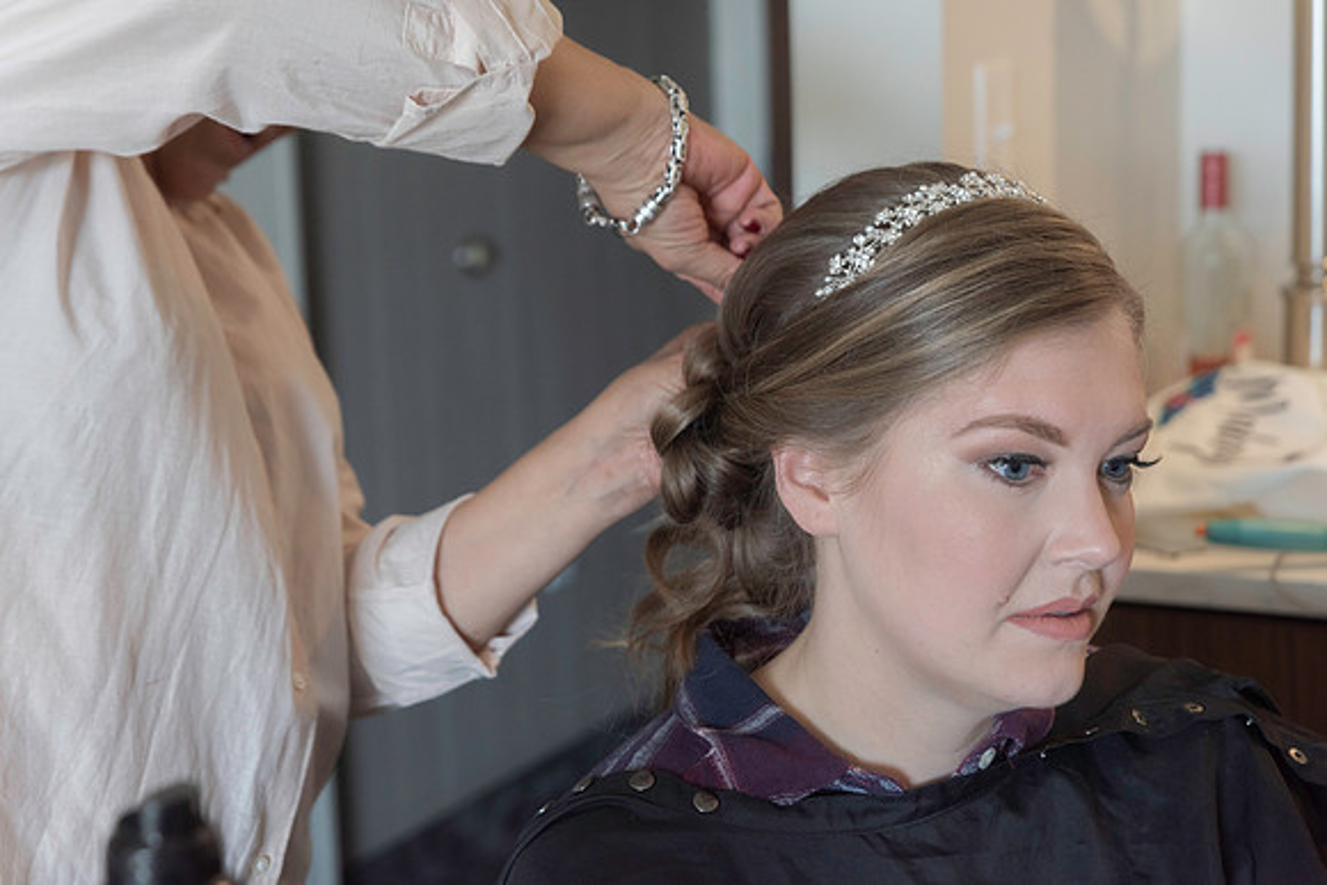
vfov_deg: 20.6
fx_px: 2433
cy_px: 442
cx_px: 664
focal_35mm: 66
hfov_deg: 30.5
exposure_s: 1/200
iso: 640
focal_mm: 66
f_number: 4.5
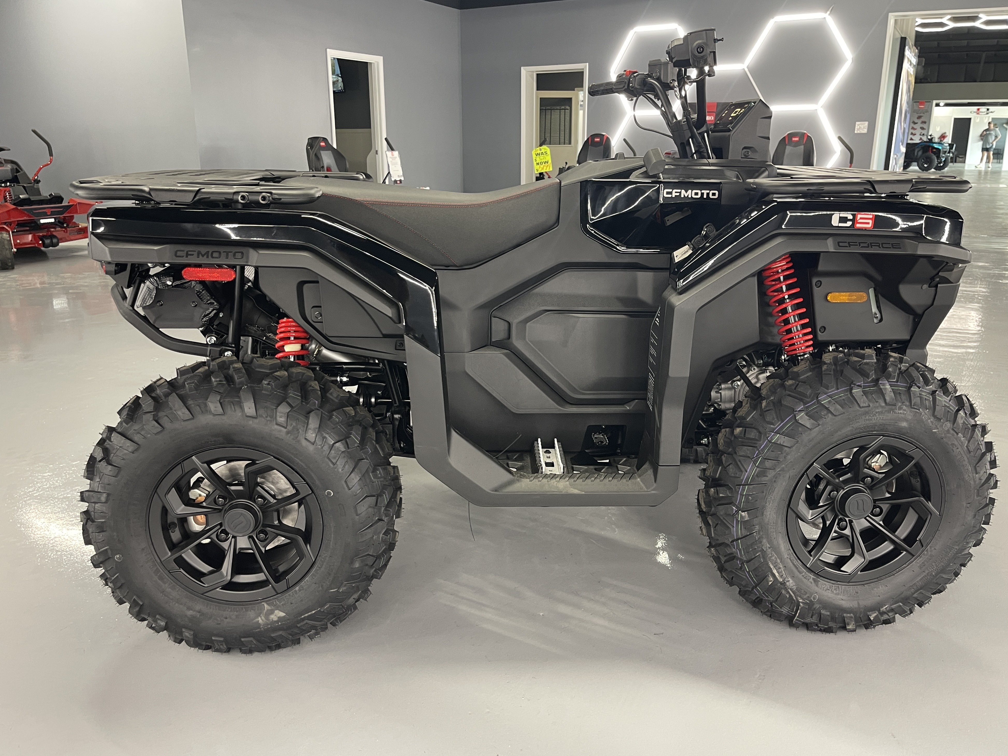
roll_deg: +0.5
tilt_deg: -16.8
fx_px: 757
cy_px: 368
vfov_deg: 53.1
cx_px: 511
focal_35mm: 26
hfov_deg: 67.3
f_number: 1.6
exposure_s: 1/60
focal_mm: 5.1
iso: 160
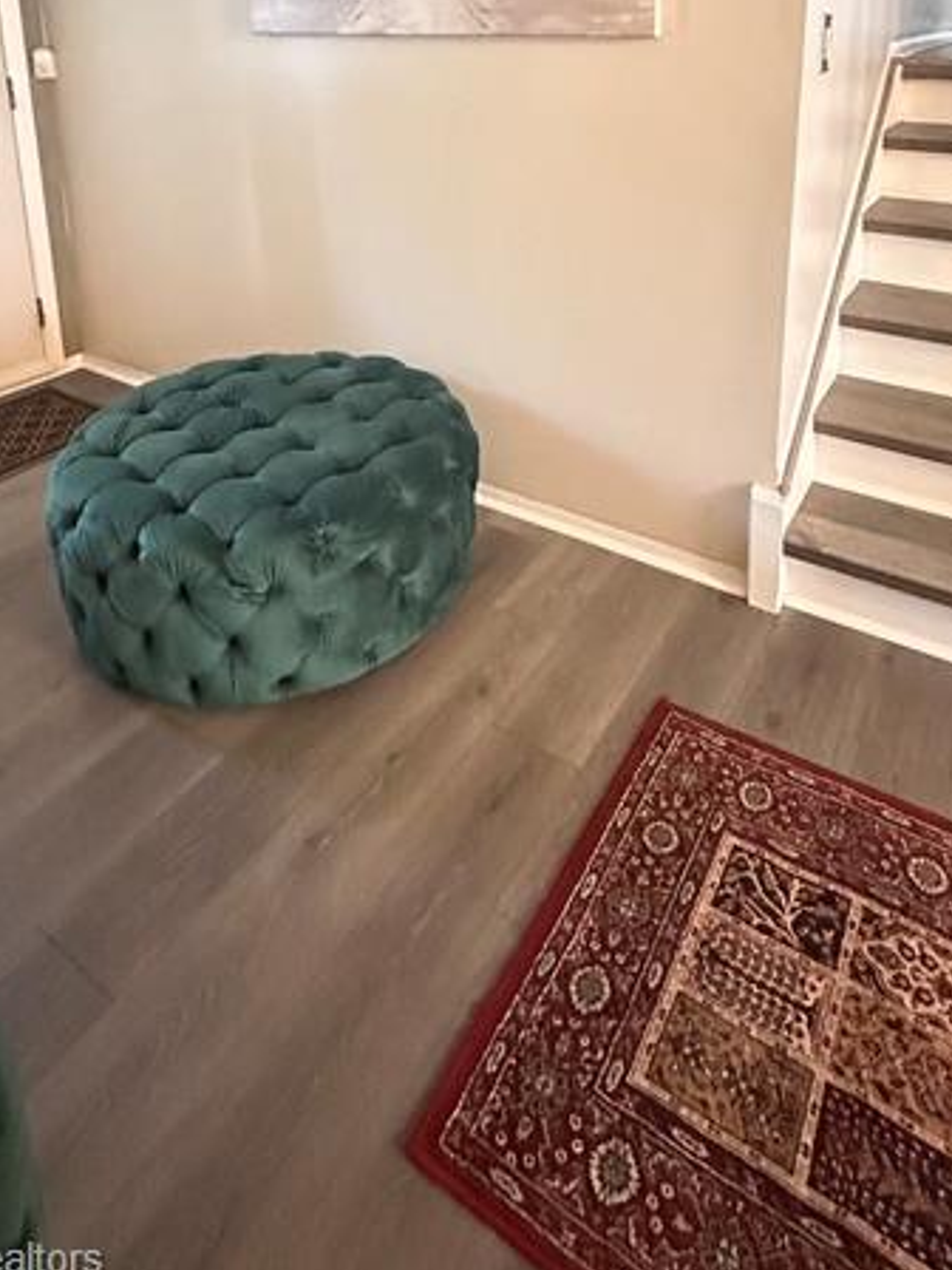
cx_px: 518
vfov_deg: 63.5
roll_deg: -0.7
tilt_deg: -12.6
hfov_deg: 56.7
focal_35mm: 24
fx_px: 880
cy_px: 204
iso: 1600
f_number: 2.2
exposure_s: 1/40
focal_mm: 2.22
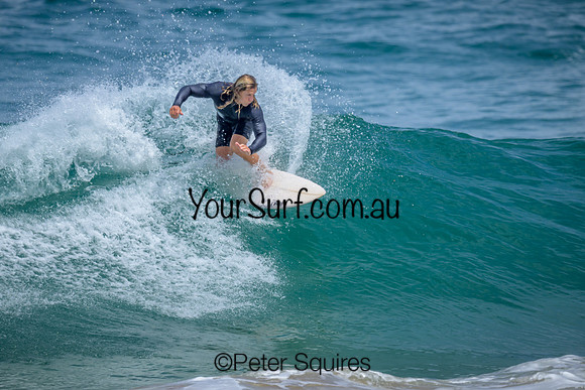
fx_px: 17803
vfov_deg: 1.3
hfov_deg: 1.9
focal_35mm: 1095
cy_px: 178
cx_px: 293
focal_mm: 800
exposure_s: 1/2500
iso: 320
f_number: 6.3
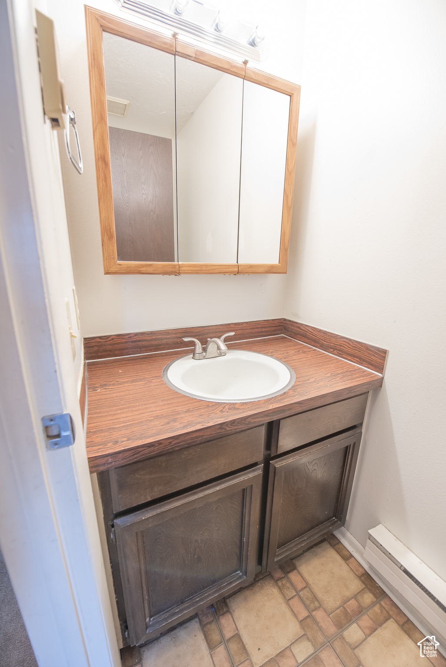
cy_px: 334
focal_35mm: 14
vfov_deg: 104.2
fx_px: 260
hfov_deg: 81.3
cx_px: 223
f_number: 3.5
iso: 1000
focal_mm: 14
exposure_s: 1/50
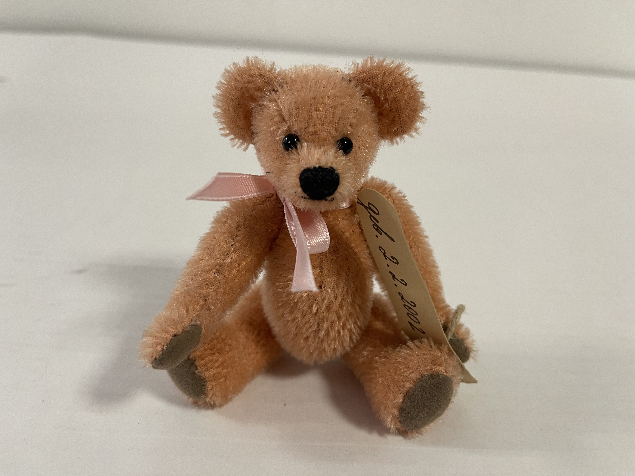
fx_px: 459
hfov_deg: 69.4
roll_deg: -4.9
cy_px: 238
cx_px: 318
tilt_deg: -25.8
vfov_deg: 54.9
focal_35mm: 25
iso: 80
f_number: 1.6
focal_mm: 5.1
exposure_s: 1/50
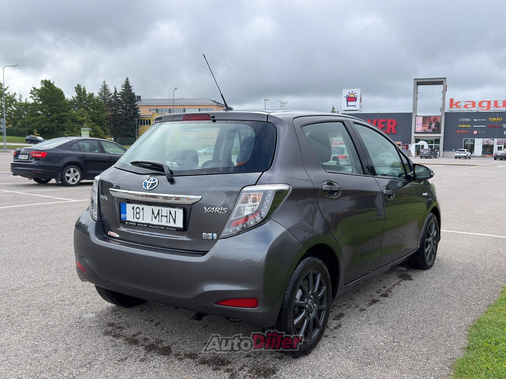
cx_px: 253
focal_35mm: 33
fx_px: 482
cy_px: 190
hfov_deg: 55.4
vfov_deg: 42.9
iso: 32
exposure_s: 1/1053
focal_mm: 5.96
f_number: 1.6
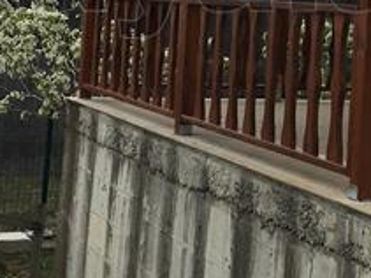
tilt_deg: +2.1
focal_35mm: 110
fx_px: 1178
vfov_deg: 13.2
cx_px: 441
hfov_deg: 17.1
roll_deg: -5.2
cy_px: -33
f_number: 2.2
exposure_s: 1/1131
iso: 25
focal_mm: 4.15
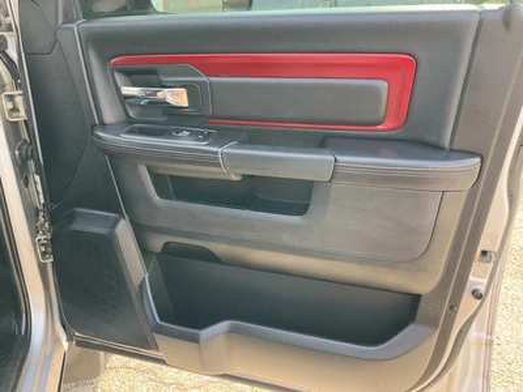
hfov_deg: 61.7
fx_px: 438
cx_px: 262
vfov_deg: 48.2
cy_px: 196
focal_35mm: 29
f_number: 1.8
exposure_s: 1/122
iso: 50
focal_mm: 3
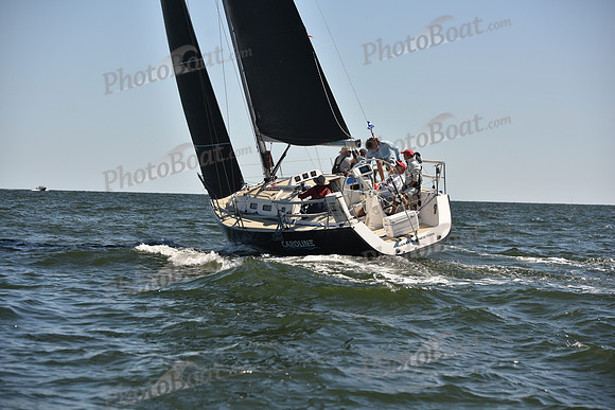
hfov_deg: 20.4
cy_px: 205
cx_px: 308
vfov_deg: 13.7
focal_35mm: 100
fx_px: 1709
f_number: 4.5
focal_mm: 100
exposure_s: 1/1250
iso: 250
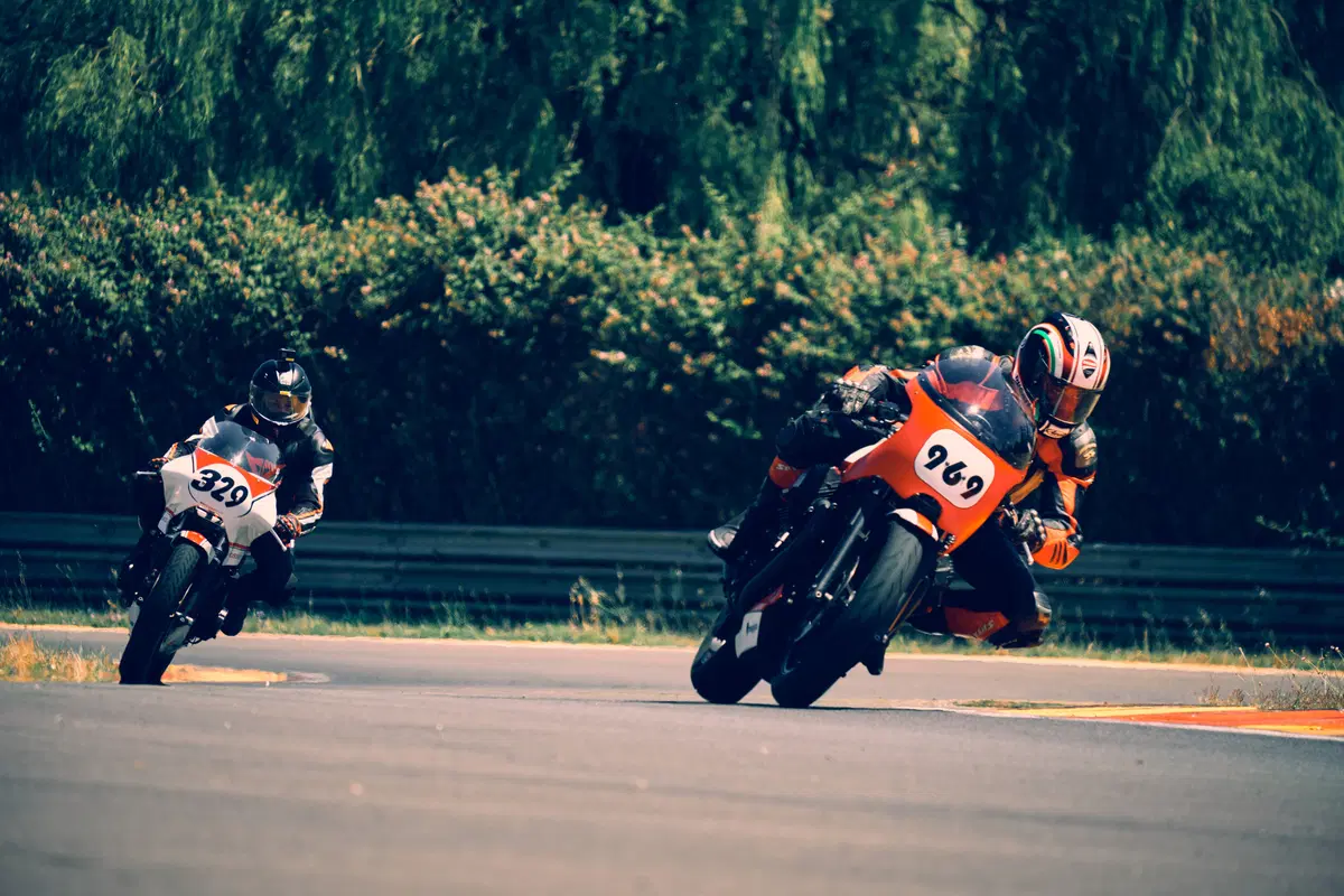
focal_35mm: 300
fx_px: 11199
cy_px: 448
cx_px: 672
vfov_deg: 4.6
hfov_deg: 6.9
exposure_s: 1/1250
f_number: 4.8
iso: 250
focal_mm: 200
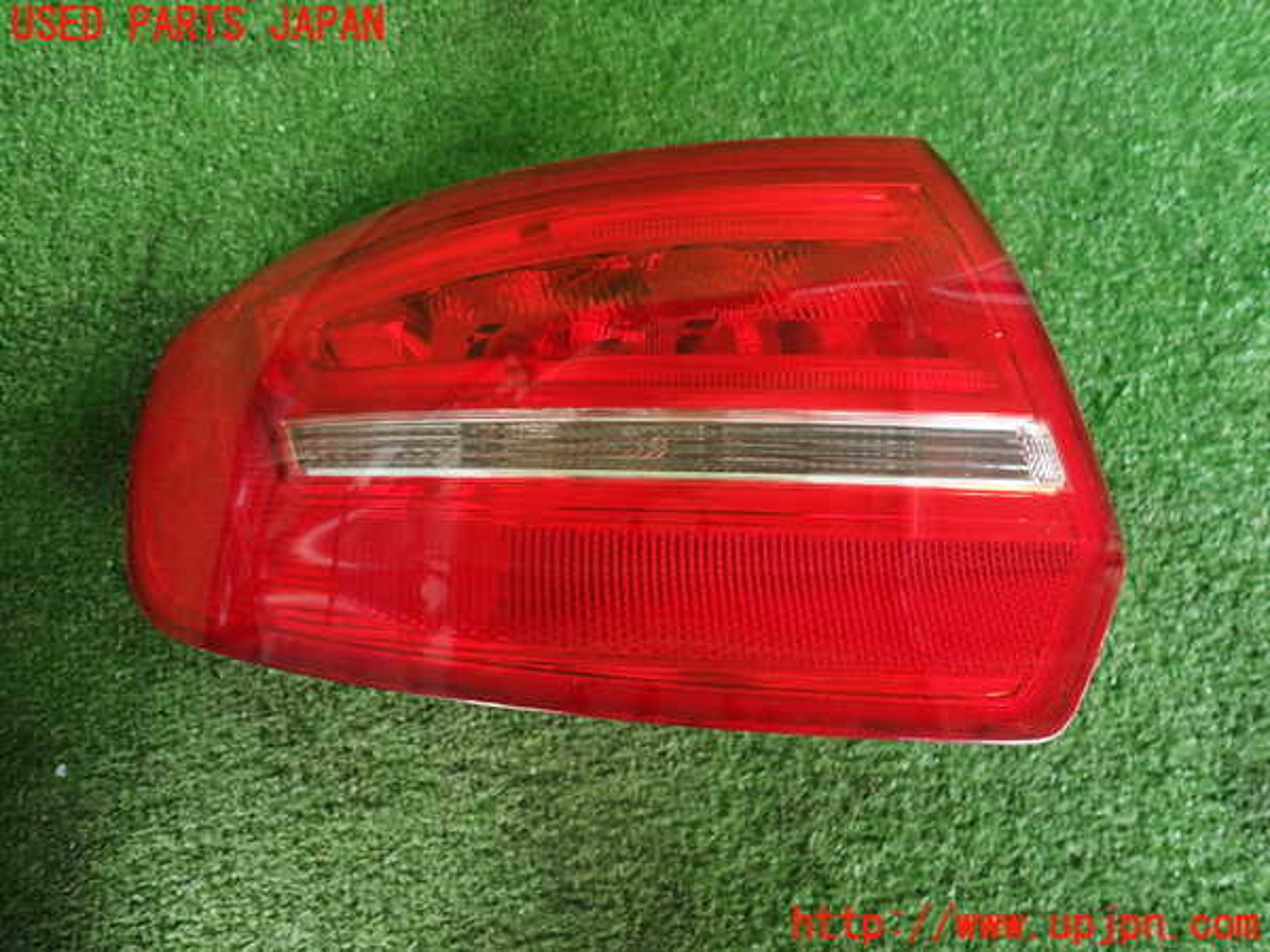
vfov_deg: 54.9
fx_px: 917
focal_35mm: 25
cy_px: 476
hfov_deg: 69.4
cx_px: 635
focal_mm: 4.5
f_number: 2
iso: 125
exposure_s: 1/60
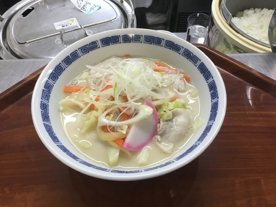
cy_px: 104
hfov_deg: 58.4
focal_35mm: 31
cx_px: 138
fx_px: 247
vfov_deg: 45.4
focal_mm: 3.3
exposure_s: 1/33
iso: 64
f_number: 2.4
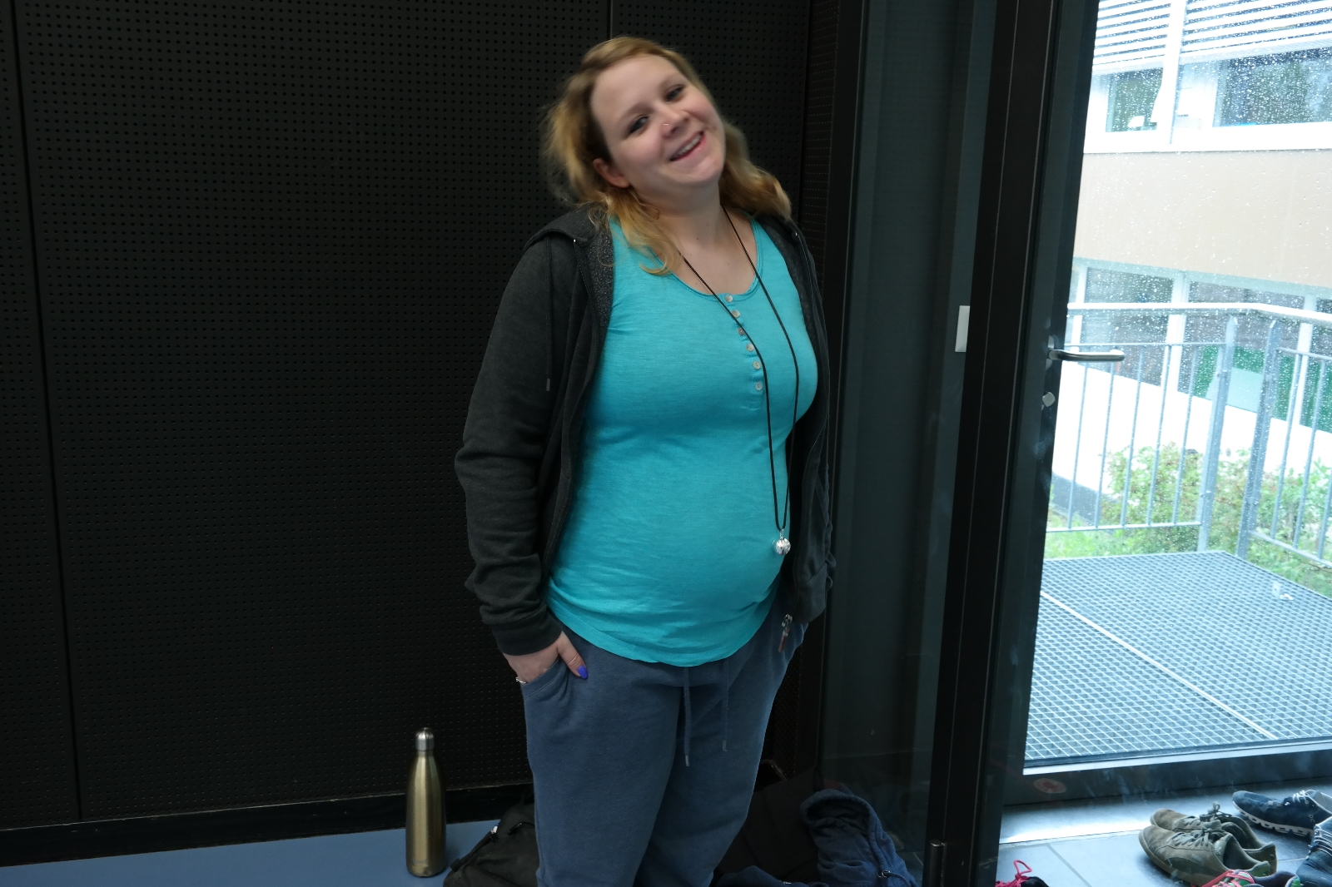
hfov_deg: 61.9
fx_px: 1110
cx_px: 666
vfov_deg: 43.6
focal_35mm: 30
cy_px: 444
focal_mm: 20
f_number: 6.3
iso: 800
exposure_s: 1/40
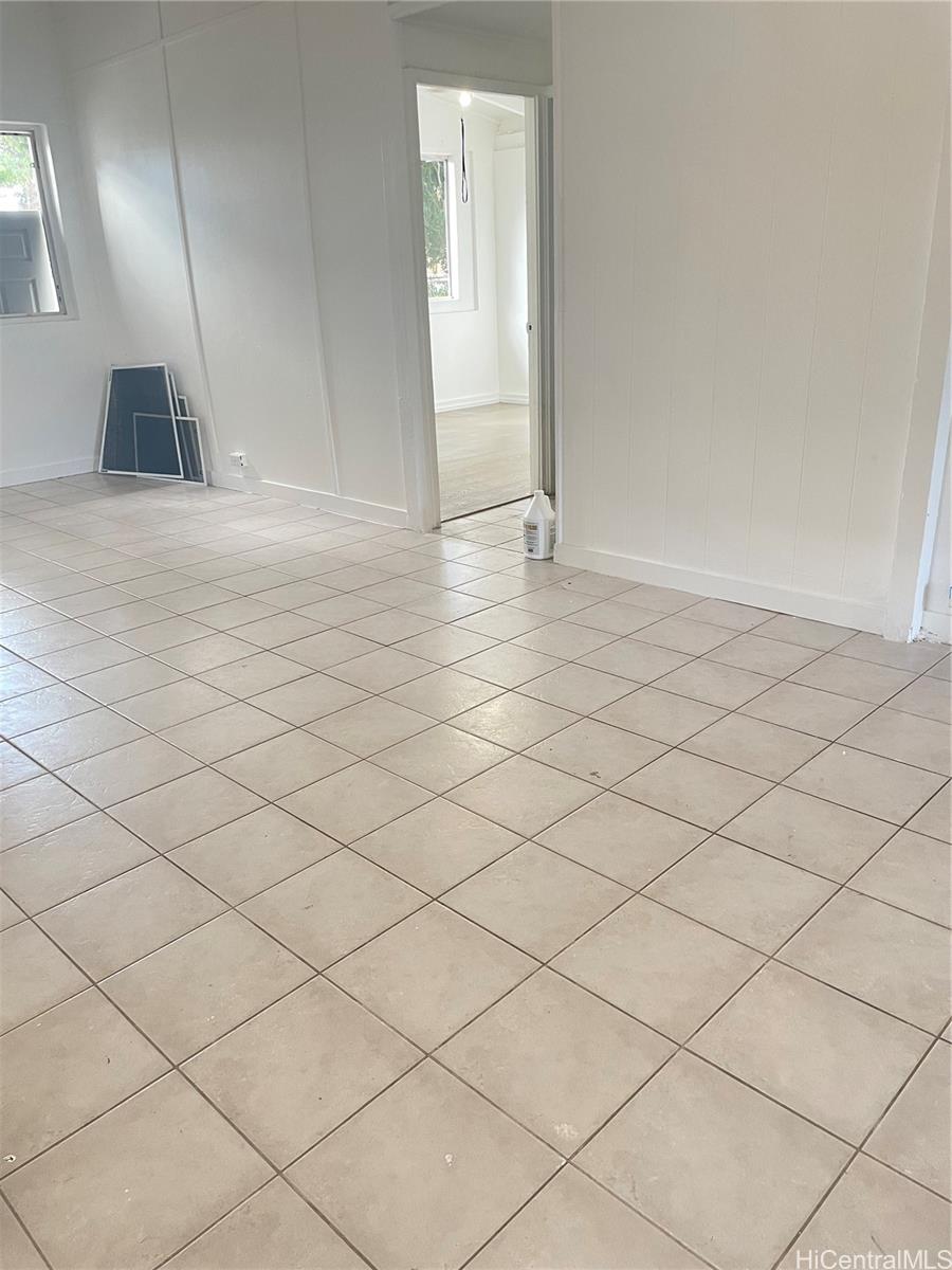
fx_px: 953
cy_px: 635
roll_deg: +4.2
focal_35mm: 26
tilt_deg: -19.1
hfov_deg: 53.1
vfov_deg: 67.3
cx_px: 476
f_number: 1.6
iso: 160
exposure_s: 1/60
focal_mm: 4.2
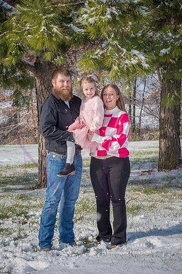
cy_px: 137
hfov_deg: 15.9
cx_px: 91
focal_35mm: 86
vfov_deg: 23.6
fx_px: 652
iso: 640
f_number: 13
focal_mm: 86
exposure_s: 1/1600
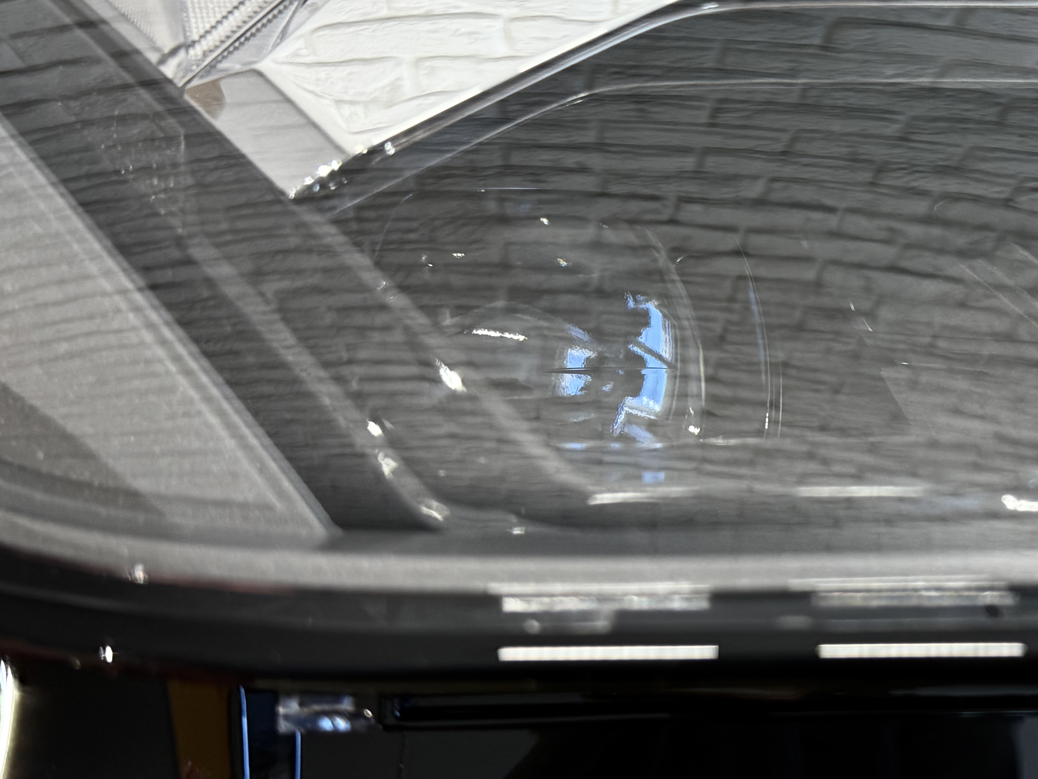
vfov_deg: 25.6
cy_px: 315
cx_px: 816
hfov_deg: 32.9
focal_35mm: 57
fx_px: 1709
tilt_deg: -64.2
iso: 100
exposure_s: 1/100
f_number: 1.78
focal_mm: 6.76
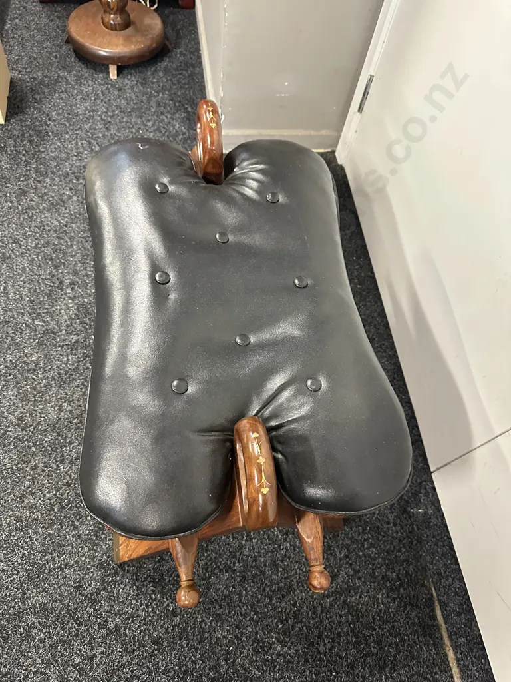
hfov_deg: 56.8
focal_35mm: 24
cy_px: 341
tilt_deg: -61.2
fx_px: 472
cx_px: 256
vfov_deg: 71.6
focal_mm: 6.86
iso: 800
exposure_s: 1/50
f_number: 1.78
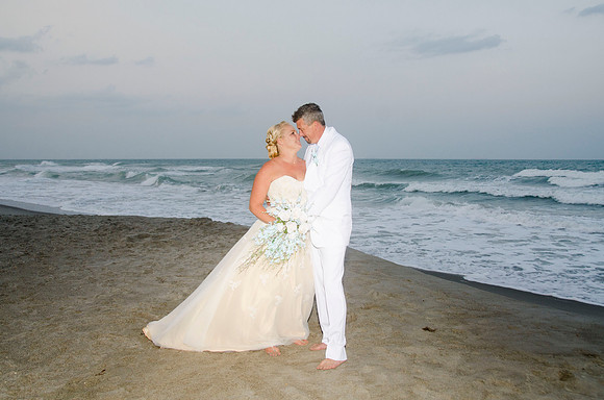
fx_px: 505
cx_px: 302
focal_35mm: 30
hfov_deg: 61.7
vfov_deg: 43.2
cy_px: 200
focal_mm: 20
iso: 200
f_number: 5.6
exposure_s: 1/100
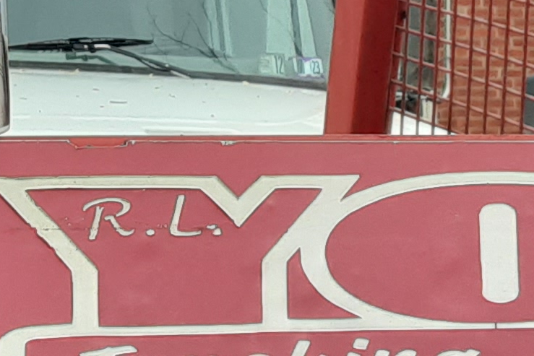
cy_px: 2
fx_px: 1840
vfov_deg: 11.0
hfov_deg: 16.3
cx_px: 35
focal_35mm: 124
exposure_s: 1/585
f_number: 1.9
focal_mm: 2.91
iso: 40
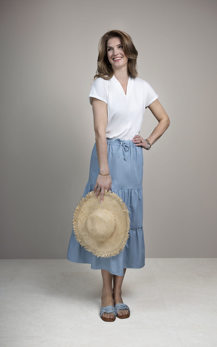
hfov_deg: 35.3
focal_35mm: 36
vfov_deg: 54.0
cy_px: 174
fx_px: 341
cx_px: 110
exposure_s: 1/200
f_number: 7.1
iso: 100
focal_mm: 35
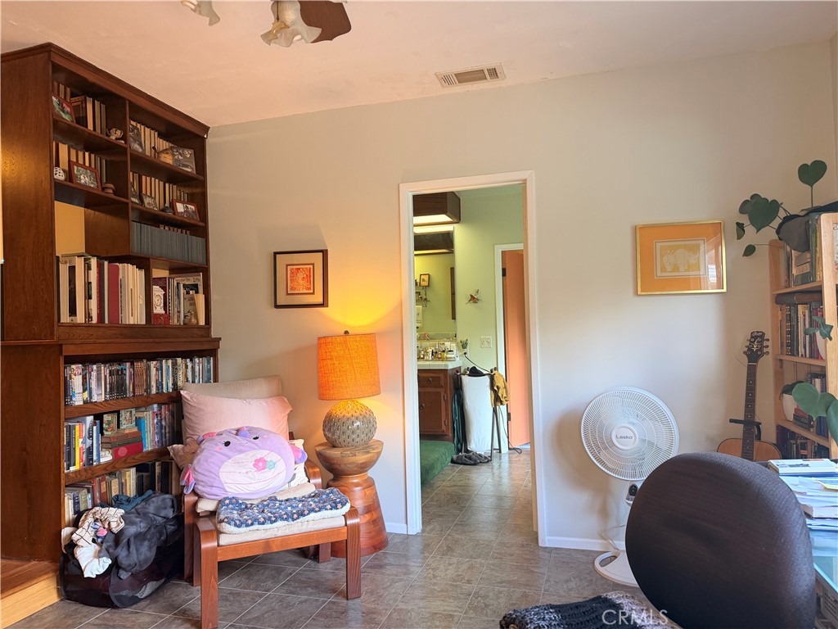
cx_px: 419
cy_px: 314
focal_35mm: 24
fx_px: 581
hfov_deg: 71.6
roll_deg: +1.9
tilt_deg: +1.2
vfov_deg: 56.8
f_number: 1.78
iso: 200
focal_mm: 6.76
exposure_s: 1/102
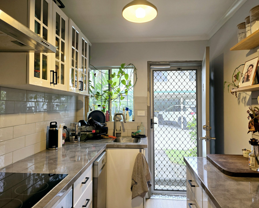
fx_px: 184
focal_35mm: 24
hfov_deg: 70.3
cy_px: 104
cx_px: 129
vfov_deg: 58.8
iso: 80
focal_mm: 6.3
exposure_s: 1/100
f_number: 1.7
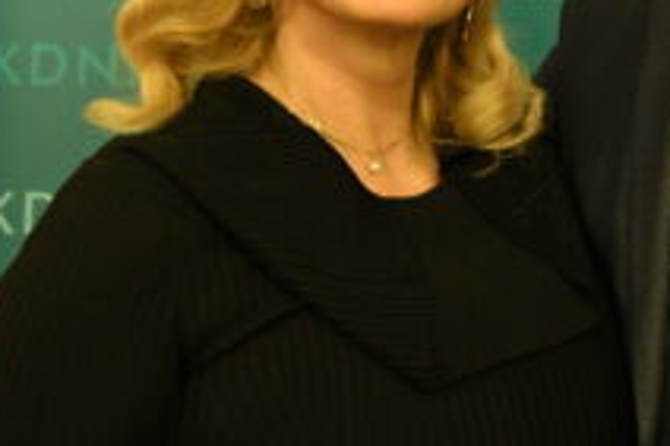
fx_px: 2306
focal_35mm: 124
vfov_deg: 10.9
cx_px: 619
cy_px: -40
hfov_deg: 16.3
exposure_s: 1/40
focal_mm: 32
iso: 2500
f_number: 4.5
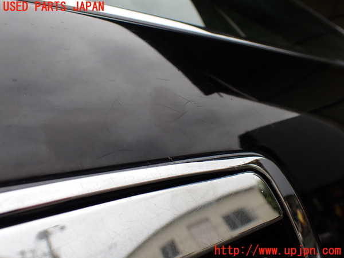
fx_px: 298
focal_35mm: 30
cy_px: 129
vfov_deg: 46.8
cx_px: 172
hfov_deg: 60.0
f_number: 3.2
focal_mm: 5.4
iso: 100
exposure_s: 1/250
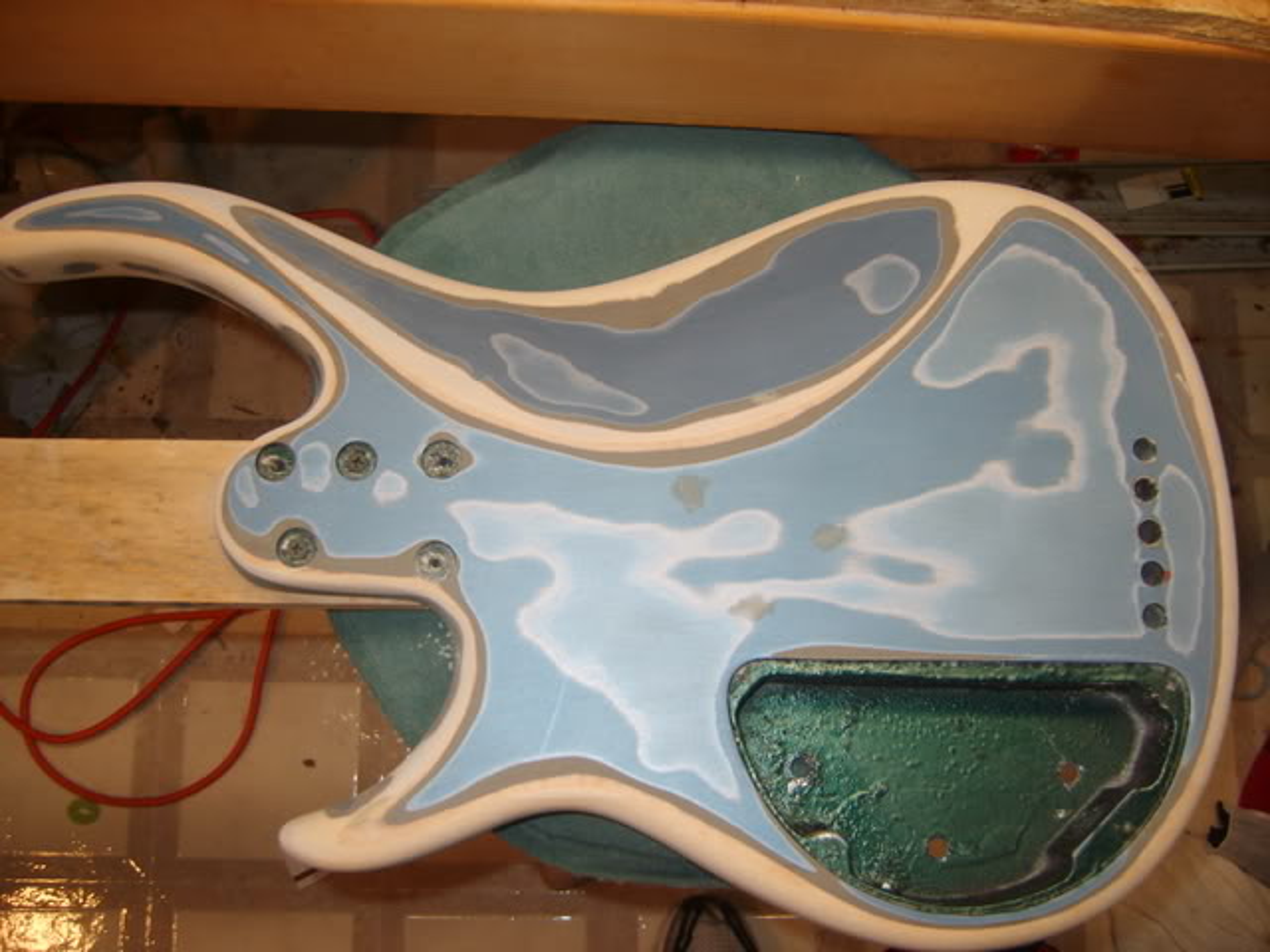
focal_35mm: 35
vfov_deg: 40.7
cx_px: 635
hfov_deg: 52.6
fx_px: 1284
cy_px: 476
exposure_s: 1/30
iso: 100
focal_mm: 7.4
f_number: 2.8
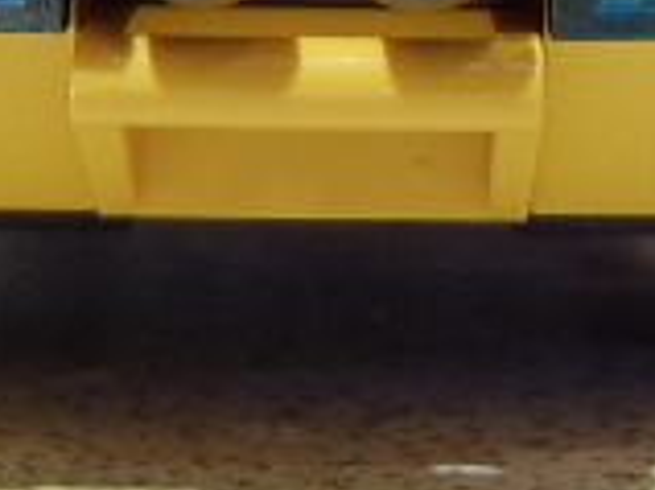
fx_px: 2363
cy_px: -296
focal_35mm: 125
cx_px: 371
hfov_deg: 15.8
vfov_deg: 11.3
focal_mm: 8.13
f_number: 2.7
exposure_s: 1/14
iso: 100
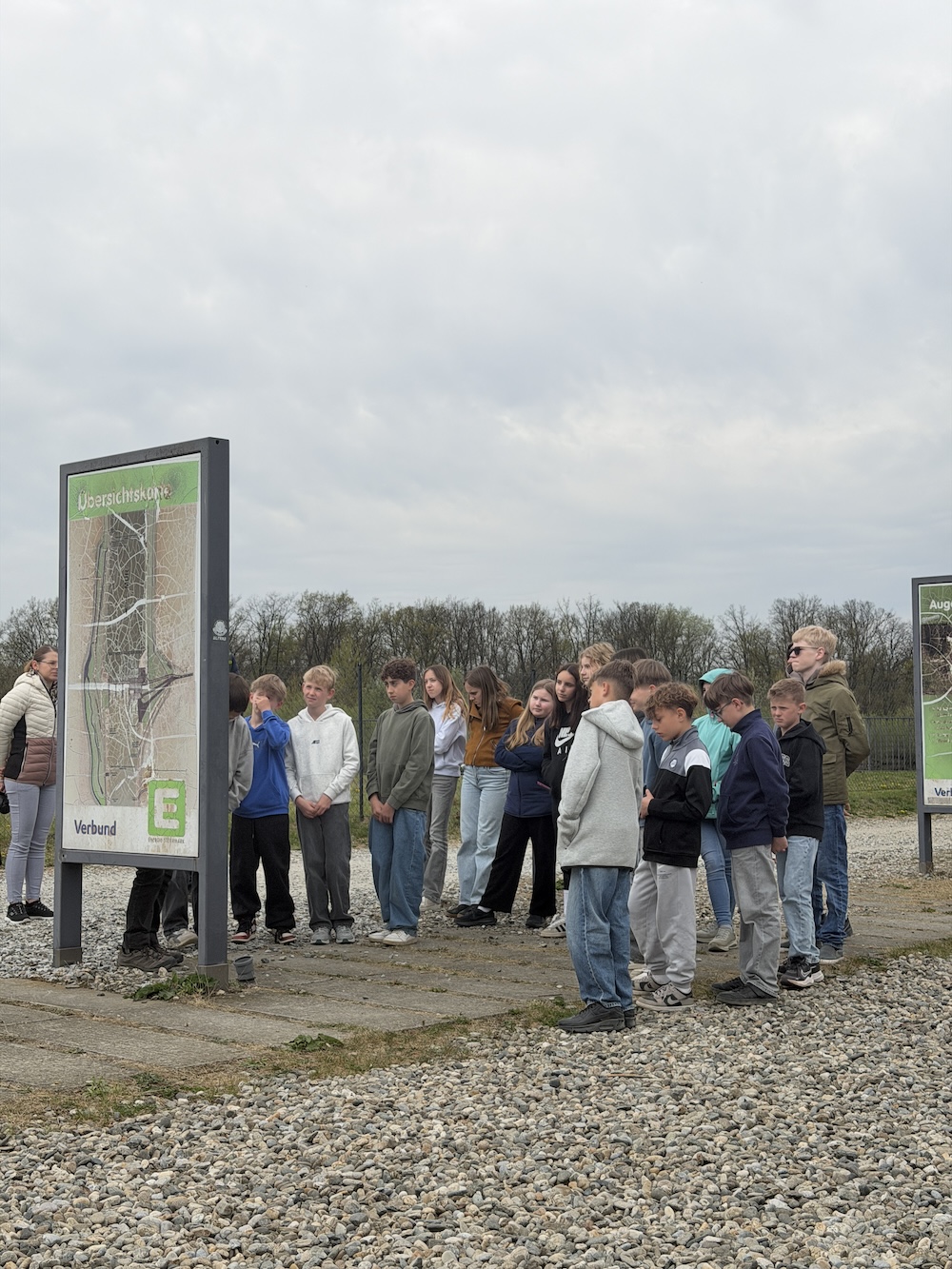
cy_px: 634
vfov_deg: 39.7
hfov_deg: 30.3
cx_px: 476
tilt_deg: +3.5
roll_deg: +0.0
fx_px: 1760
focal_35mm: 48
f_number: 1.78
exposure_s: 1/3891
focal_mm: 6.76
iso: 64
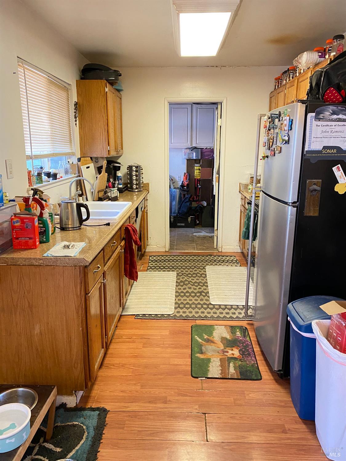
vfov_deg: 67.3
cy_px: 230
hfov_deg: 53.1
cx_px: 173
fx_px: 347
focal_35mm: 26
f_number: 1.8
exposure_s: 1/40
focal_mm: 4.25
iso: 400
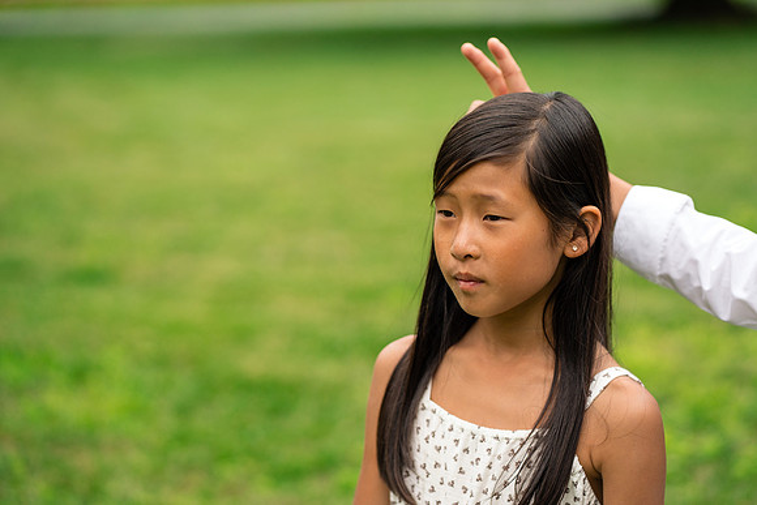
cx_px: 378
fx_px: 1788
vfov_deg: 16.1
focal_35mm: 85
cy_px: 252
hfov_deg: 23.9
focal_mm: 85
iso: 400
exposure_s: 1/2000
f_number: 2.5
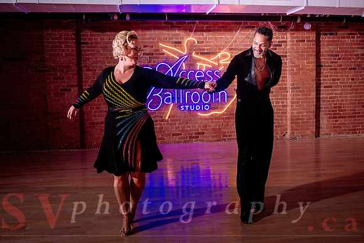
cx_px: 202
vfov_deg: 33.9
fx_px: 399
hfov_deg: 49.0
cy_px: 112
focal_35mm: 39
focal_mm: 25
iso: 1250
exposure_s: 1/320
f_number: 2.8
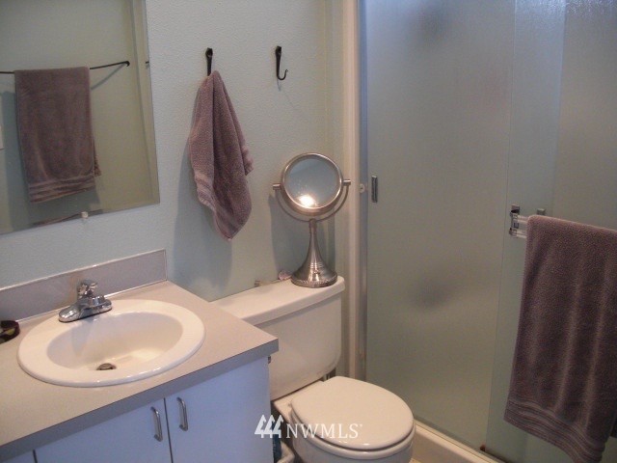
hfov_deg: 51.4
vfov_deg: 39.7
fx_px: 642
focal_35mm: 36
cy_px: 232
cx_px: 308
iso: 200
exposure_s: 1/80
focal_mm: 6.3
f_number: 2.8
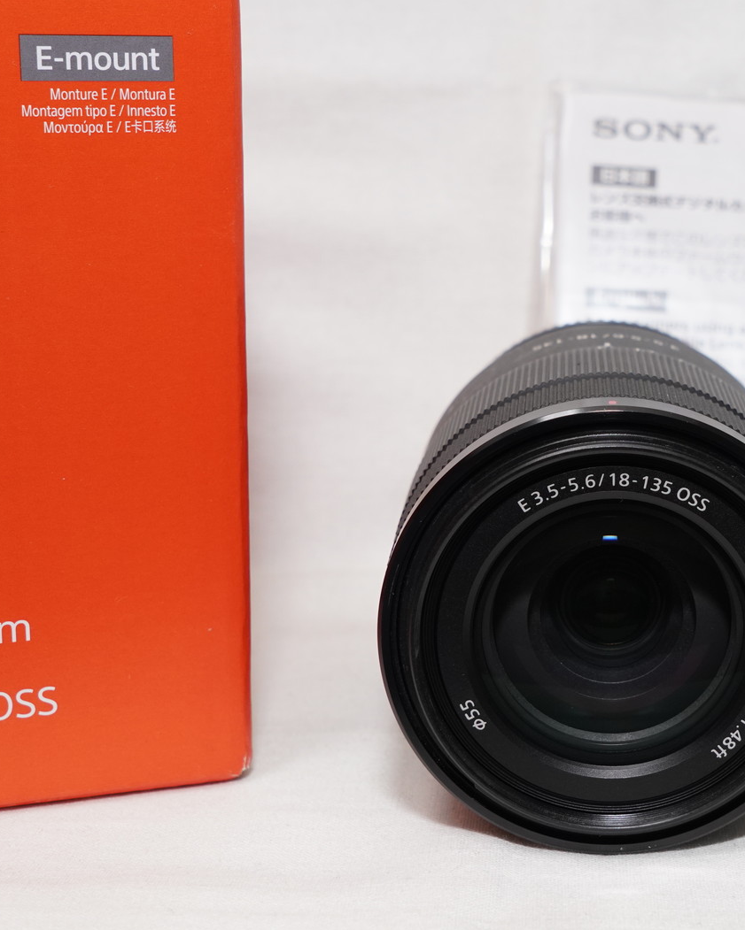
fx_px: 1929
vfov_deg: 27.1
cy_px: 471
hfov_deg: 21.5
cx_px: 625
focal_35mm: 70
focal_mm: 33
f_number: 8
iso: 800
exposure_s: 1/60
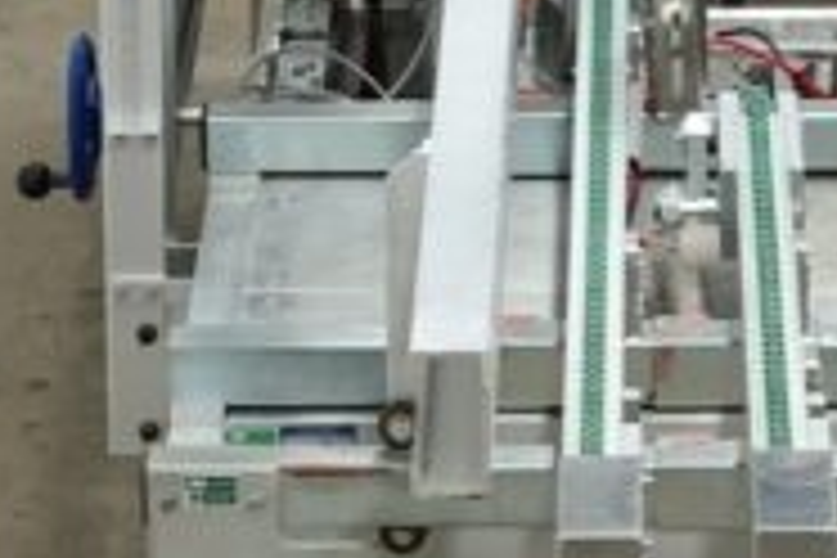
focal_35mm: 308
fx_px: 7160
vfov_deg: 4.4
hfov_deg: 6.7
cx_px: 590
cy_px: -340
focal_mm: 20.69
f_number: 4
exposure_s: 1/60
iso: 400
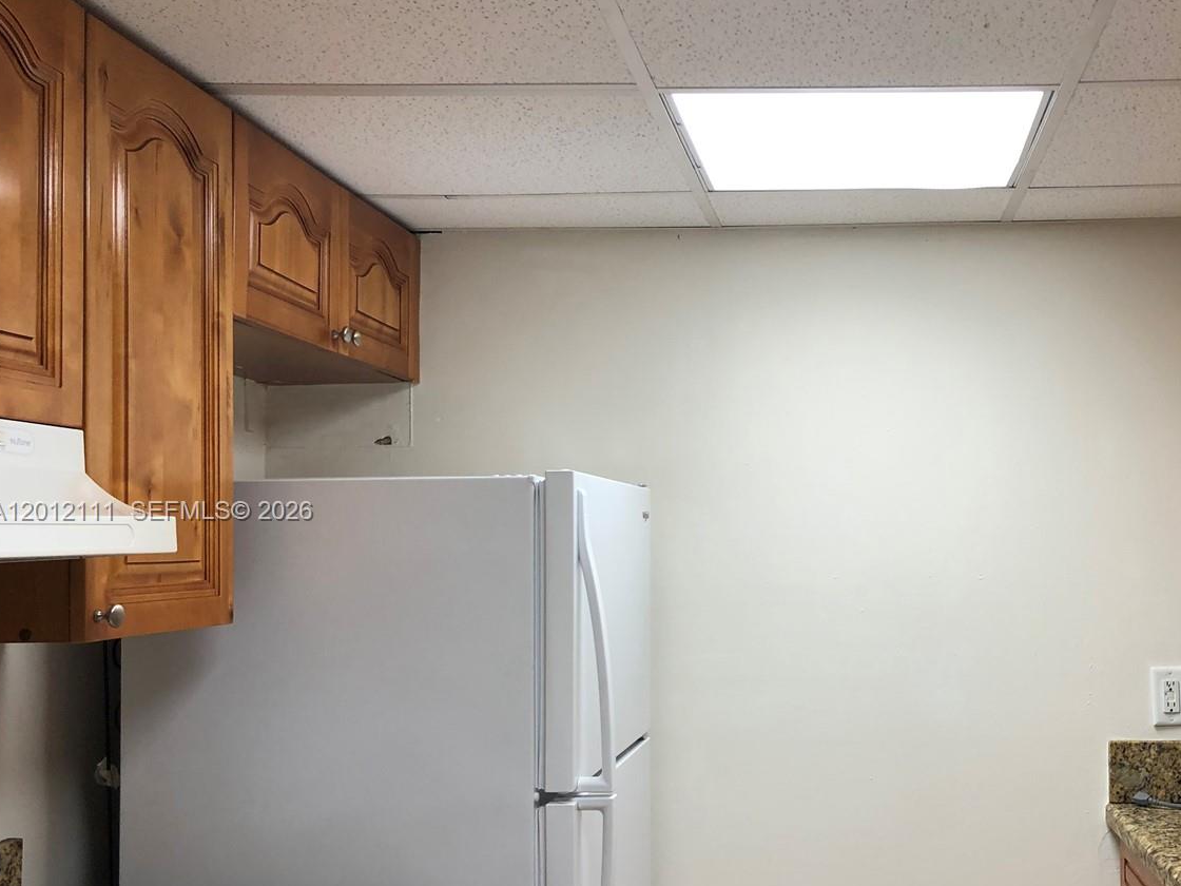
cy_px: 513
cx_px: 828
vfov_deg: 35.9
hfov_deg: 45.8
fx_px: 1365
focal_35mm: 40
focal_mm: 4
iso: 20
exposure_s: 1/40
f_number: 1.8
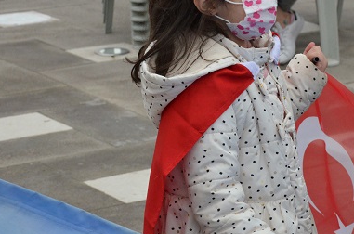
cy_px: 73
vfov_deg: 7.2
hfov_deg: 10.9
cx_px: 231
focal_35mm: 189
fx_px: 1854
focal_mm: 80
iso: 2500
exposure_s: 1/500
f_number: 11
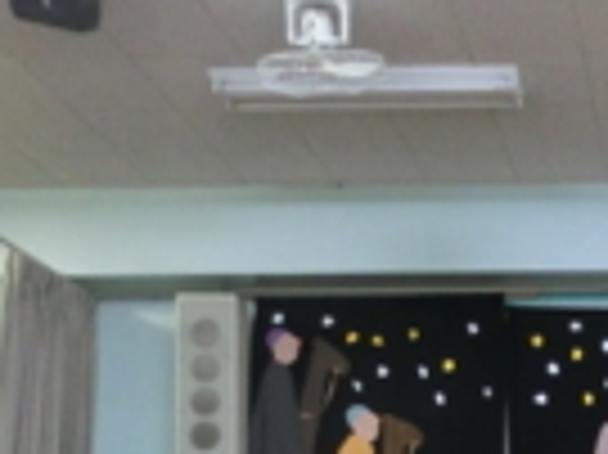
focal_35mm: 71
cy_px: 580
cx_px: 752
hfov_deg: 24.5
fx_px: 1246
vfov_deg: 19.2
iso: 800
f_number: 3
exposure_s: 1/100
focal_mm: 4.24
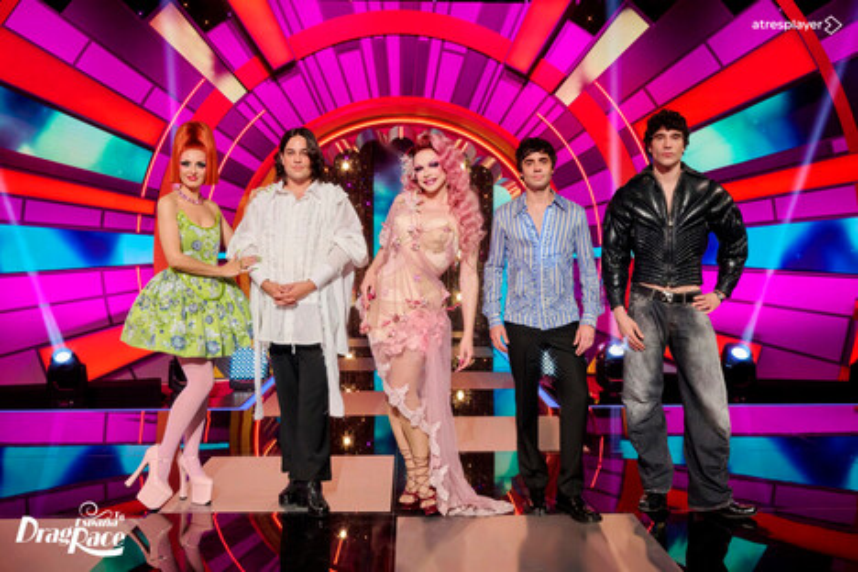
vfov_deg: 43.6
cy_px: 286
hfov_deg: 61.9
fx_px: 715
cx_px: 429
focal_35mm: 30
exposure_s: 1/320
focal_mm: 30
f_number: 4
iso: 2000
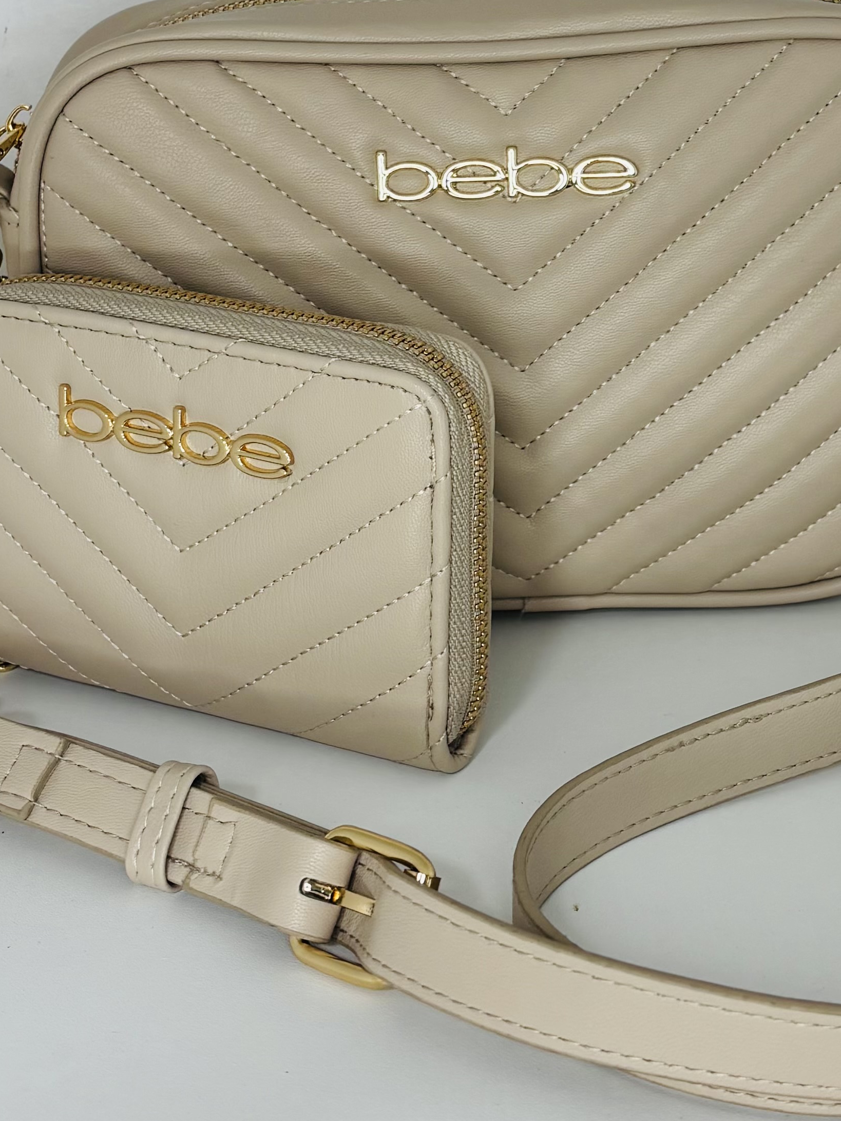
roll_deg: -0.5
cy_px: 320
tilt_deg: -18.8
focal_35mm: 68
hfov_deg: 21.5
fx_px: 2203
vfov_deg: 28.3
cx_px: 552
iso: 64
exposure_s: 1/120
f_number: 1.6
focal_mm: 5.96
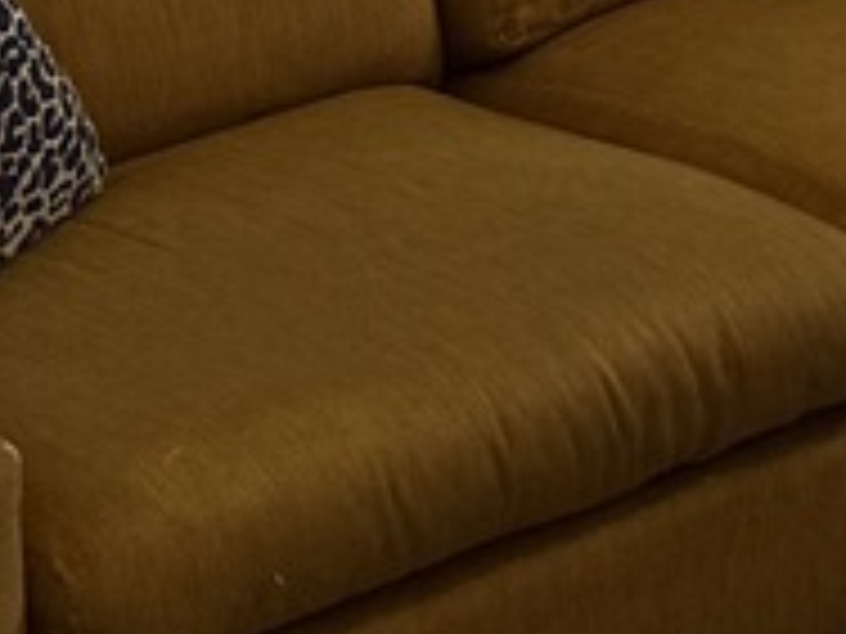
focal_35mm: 184
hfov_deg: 9.7
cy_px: -1007
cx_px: 1899
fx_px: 4497
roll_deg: -0.6
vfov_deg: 7.4
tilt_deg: -7.4
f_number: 1.78
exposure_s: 1/120
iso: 80
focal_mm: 6.76
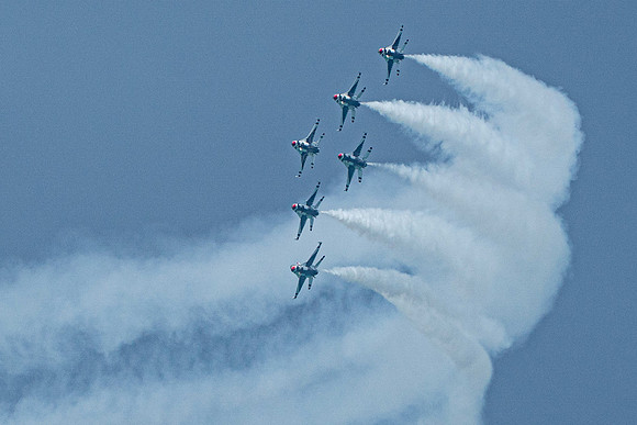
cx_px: 253
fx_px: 17780
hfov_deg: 2.1
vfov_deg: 1.4
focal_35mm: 1005
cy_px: 211
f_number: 10
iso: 640
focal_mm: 400
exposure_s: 1/2000
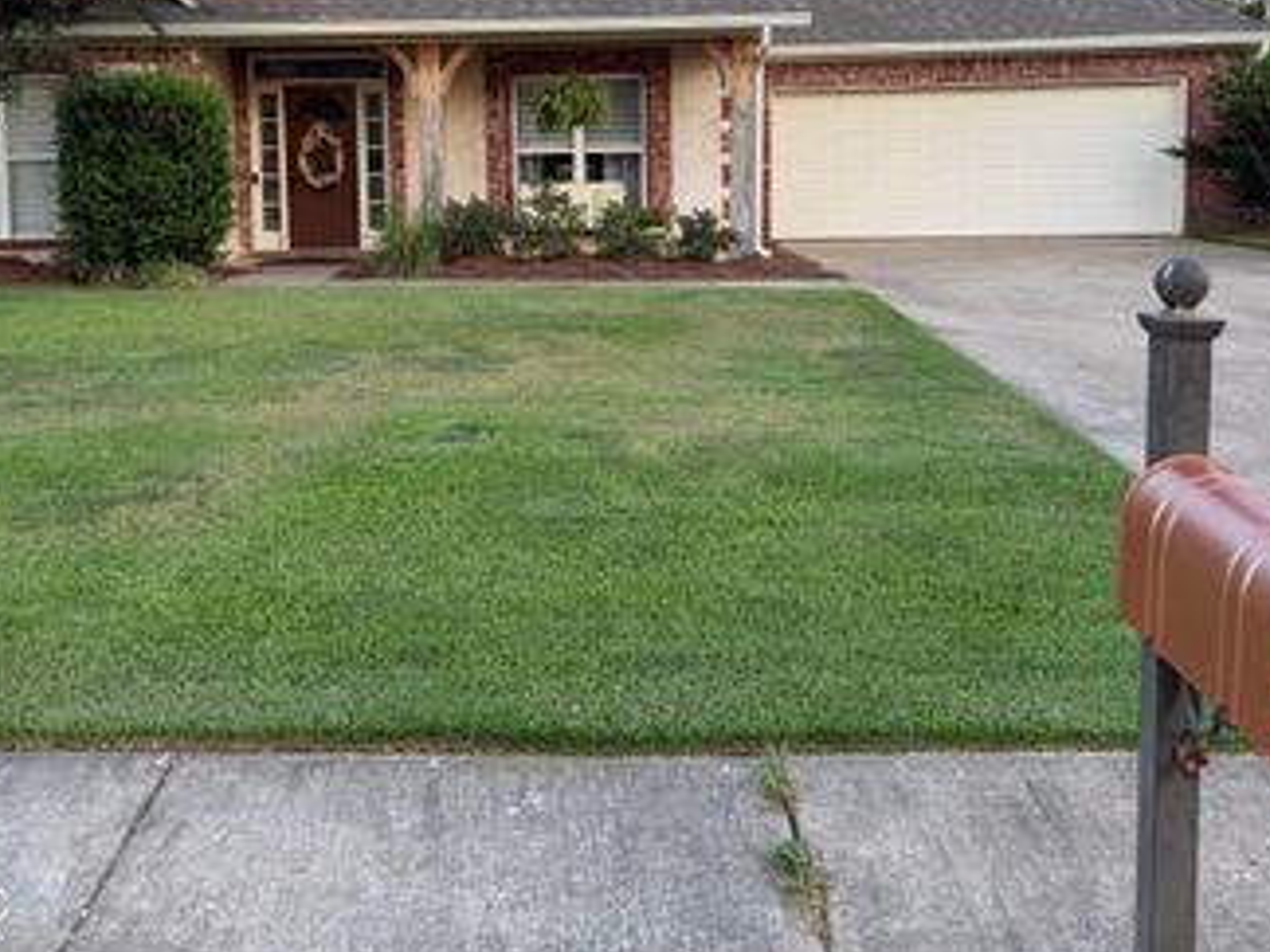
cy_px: 237
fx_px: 1357
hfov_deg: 50.0
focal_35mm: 37
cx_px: 553
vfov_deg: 37.7
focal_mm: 6.76
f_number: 1.78
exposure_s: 1/275
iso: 80
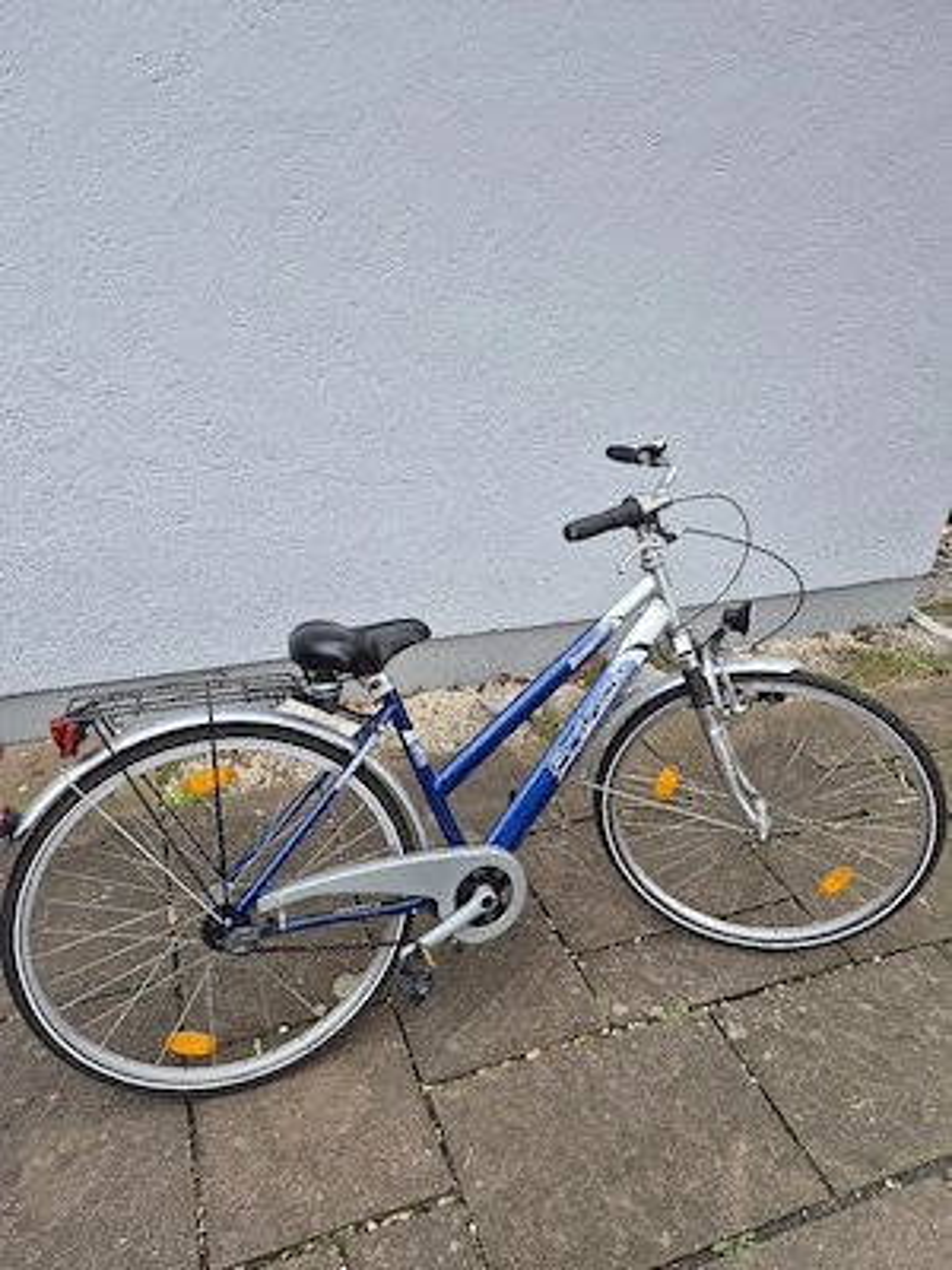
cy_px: 635
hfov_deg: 58.9
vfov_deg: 73.9
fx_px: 843
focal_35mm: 23
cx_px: 476
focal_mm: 5.4
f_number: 1.8
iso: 80
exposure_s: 1/909
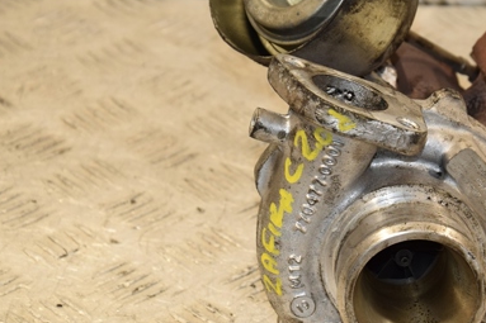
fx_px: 2535
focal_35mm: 188
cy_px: 157
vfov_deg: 7.3
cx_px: 368
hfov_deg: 10.9
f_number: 7.1
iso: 800
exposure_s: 1/200
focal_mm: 75
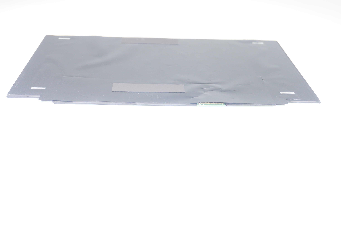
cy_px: 114
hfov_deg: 43.6
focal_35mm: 45
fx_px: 426
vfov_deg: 29.8
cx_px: 170
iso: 800
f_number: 5
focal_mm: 30
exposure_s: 1/160
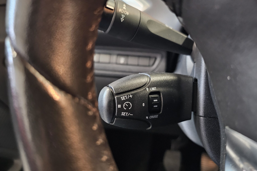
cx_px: 139
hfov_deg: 67.3
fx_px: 193
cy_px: 85
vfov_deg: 47.9
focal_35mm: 27
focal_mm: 6.3
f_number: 1.7
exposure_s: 1/16.7
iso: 1600
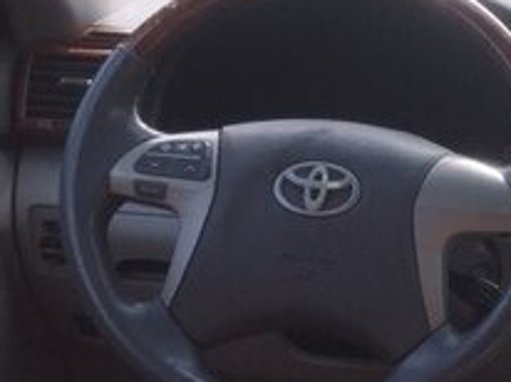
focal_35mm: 93
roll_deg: -0.8
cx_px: 804
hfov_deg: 18.3
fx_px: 1371
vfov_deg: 15.8
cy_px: 229
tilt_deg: -17.4
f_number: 2.2
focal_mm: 4.15
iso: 32
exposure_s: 1/494
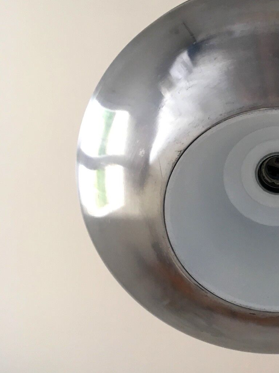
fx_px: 613
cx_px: 268
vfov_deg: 33.8
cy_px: 190
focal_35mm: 57
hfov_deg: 24.7
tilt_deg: +65.7
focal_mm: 4.15
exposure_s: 1/33
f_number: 2.2
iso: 100
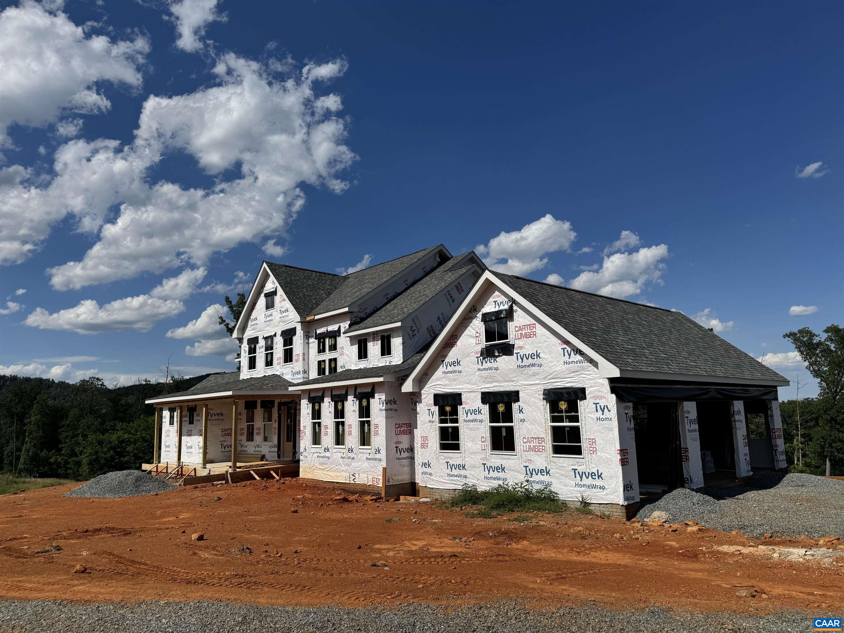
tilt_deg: +8.9
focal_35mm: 24
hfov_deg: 71.6
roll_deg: +1.2
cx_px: 422
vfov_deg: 56.8
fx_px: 585
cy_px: 316
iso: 80
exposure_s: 1/12346
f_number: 1.78
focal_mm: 6.76
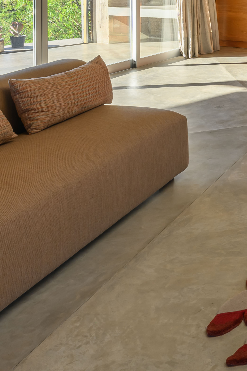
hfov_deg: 22.6
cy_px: -49
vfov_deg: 32.4
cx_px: 326
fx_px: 545
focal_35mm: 53
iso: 64
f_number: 10
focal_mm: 14
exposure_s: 1/80
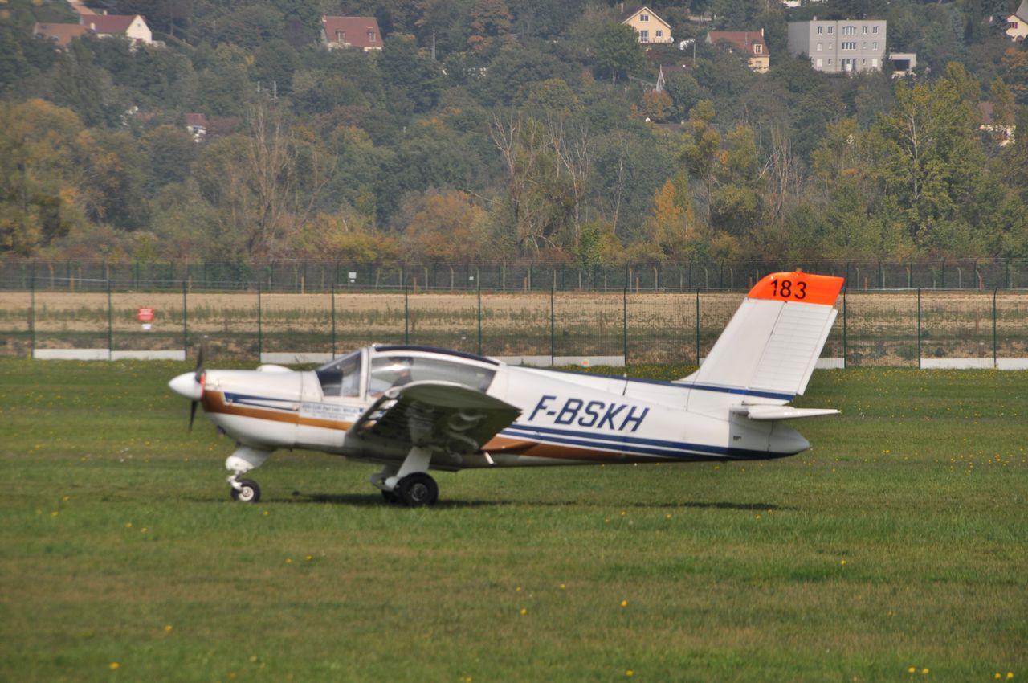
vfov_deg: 4.6
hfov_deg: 6.9
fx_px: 8556
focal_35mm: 300
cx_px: 514
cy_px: 342
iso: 200
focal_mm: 200
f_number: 10
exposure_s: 1/1000
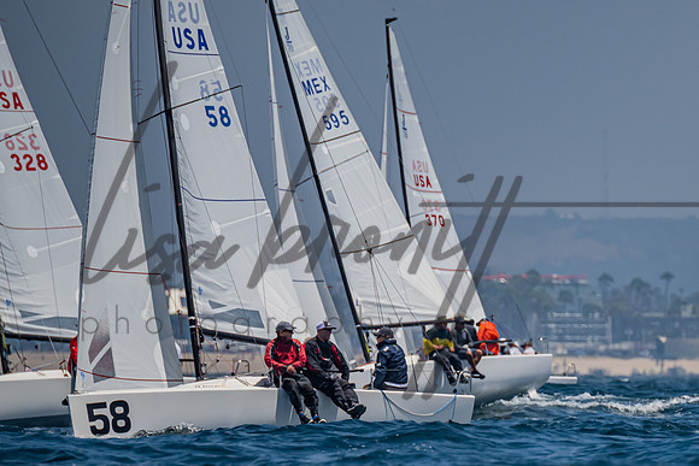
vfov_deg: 1.6
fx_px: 16759
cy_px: 431
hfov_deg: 2.4
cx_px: 748
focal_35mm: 863
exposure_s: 1/2500
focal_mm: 400
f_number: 6.3
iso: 400
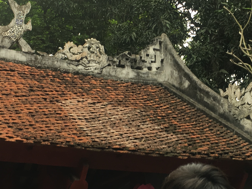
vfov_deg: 18.2
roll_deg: +1.5
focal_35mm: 81
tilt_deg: +18.7
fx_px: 590
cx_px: 173
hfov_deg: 24.0
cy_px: 117
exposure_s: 1/50
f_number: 2.2
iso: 32
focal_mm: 4.15
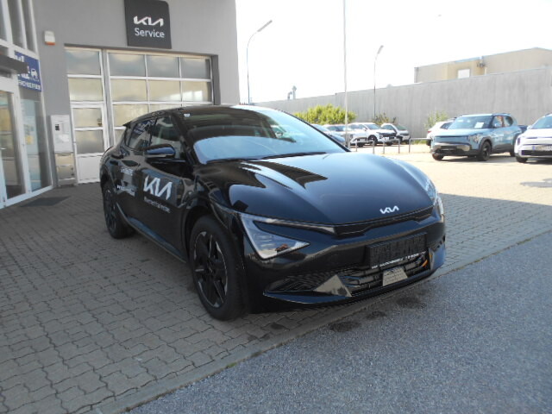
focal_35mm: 26
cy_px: 207
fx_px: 415
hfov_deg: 67.3
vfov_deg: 53.1
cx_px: 276
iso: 80
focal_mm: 4.6
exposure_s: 1/320
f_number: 3.2
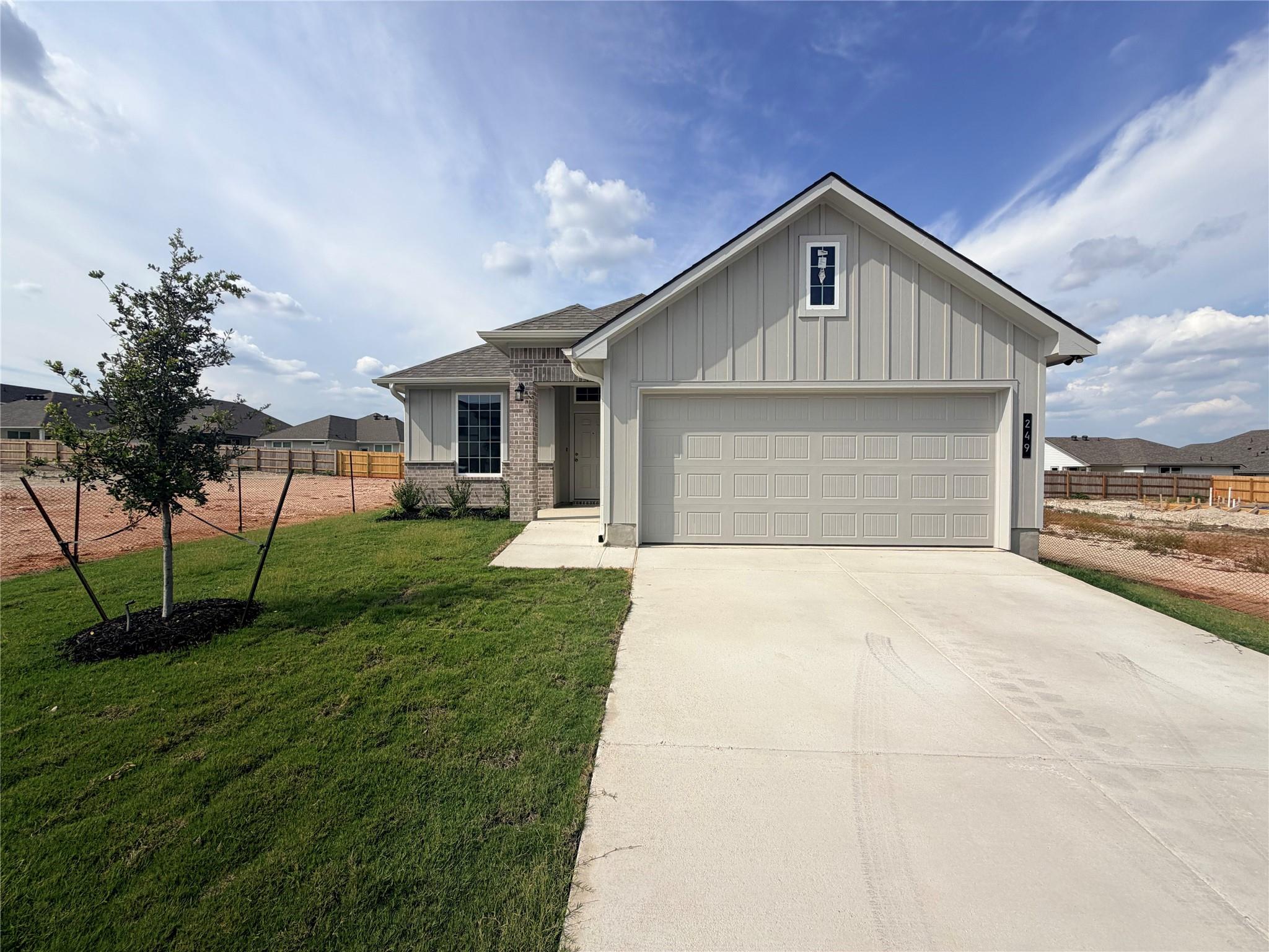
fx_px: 513
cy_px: 476
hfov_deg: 102.1
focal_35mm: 14
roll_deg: +0.6
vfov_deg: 85.7
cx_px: 634
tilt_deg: +0.4
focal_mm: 2.22
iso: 20
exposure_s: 1/1613
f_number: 2.2
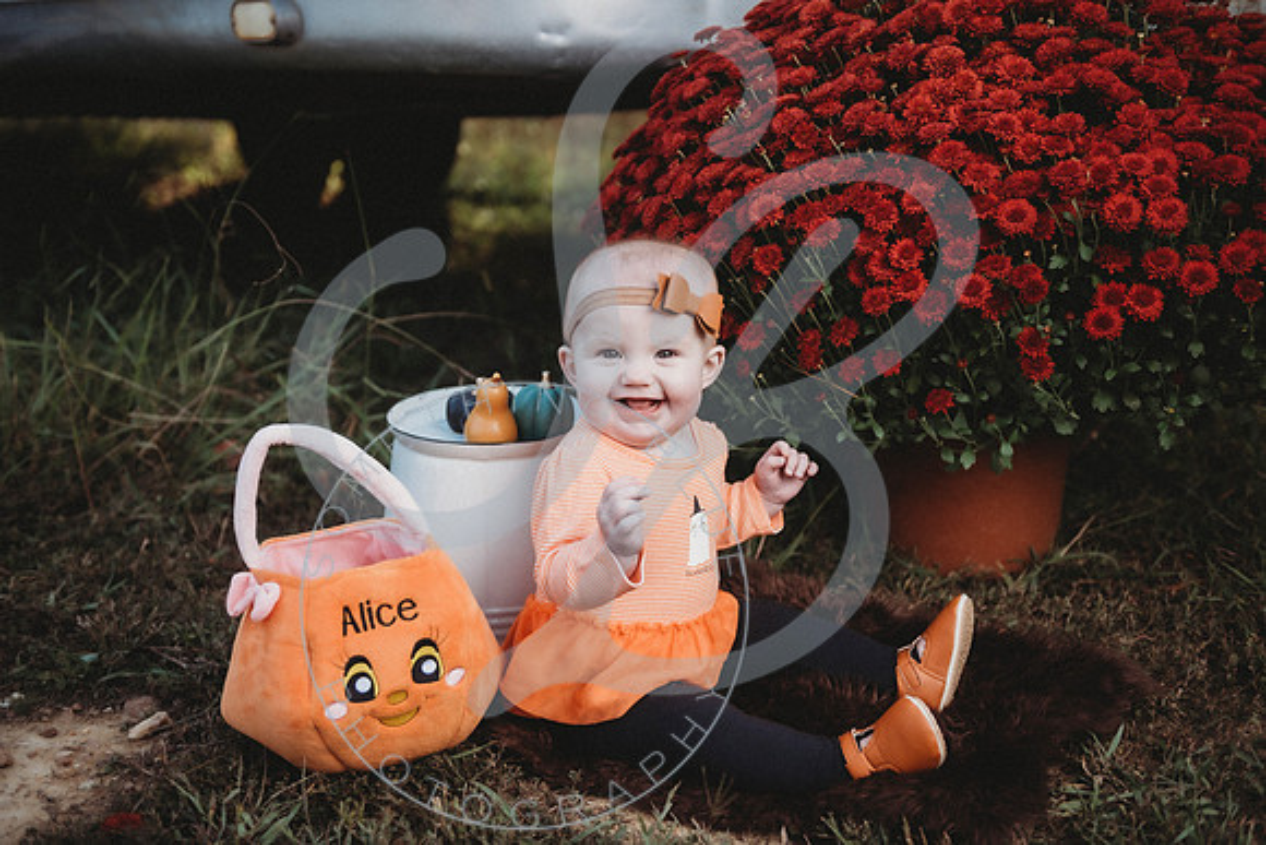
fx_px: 1548
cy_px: 422
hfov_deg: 44.5
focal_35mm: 44
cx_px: 633
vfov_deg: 30.5
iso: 100
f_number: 2.8
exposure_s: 1/250
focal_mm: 44
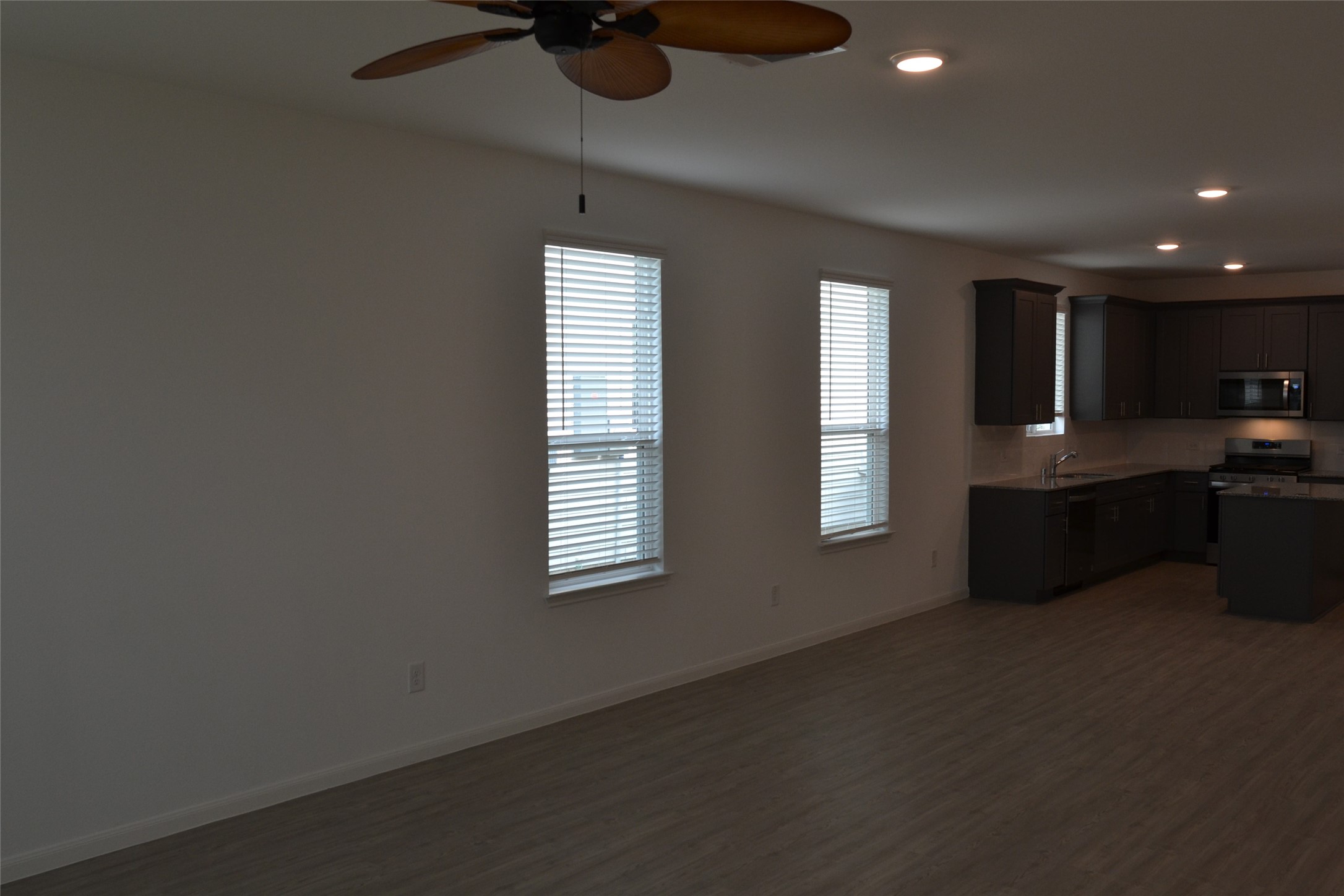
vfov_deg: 43.6
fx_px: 1120
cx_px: 672
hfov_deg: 61.9
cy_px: 448
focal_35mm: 30
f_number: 5
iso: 400
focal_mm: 20
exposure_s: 1/100
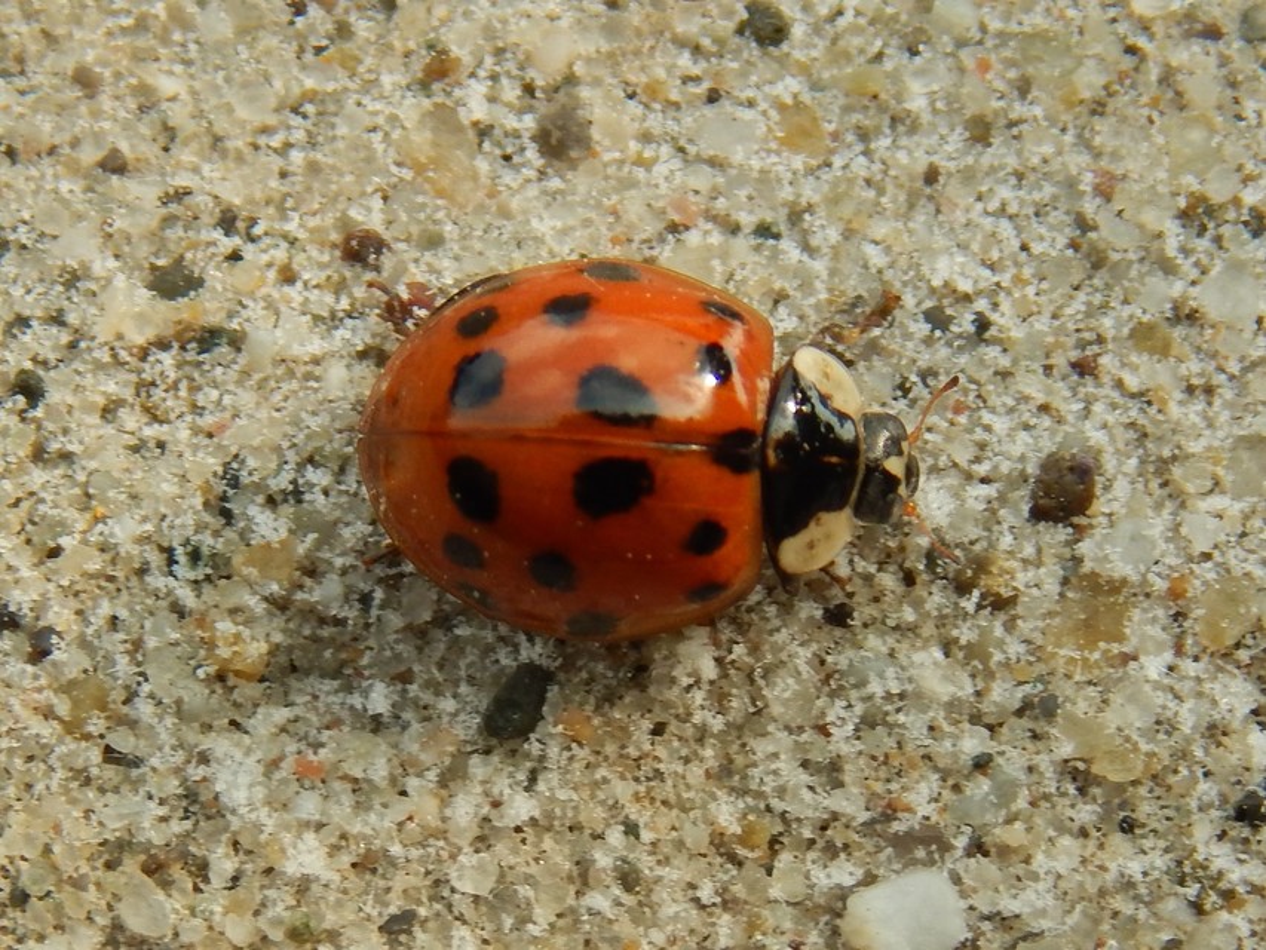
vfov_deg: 13.0
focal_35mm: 114
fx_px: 4170
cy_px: 475
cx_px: 633
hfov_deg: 17.3
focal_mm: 20.5
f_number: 4.6
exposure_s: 1/320
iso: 125
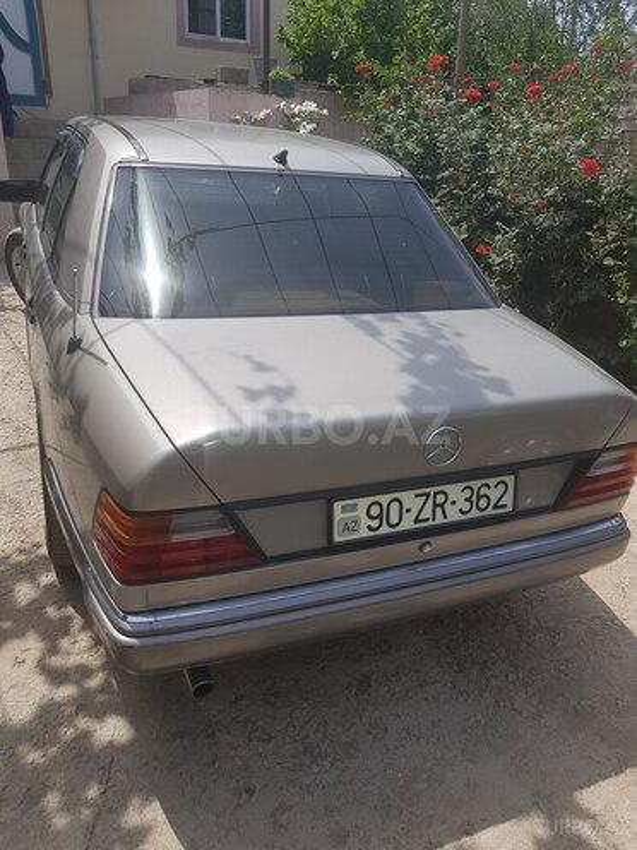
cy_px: 425
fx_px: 638
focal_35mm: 26
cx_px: 318
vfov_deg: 67.3
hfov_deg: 53.1
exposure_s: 1/2368
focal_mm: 4.2
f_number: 1.7
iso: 40
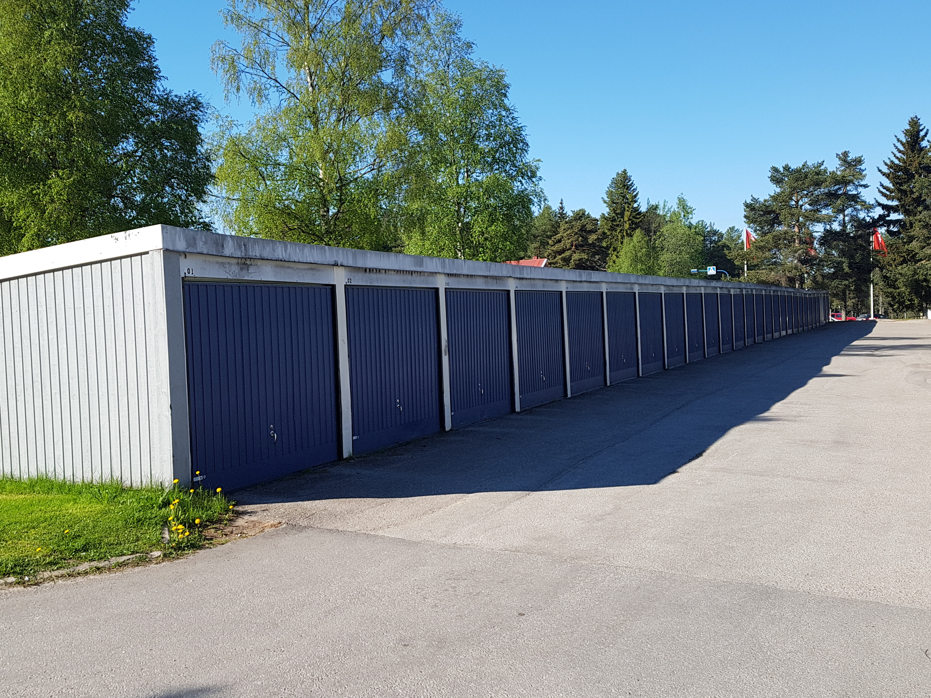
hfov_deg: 54.0
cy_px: 339
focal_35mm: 34
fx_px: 914
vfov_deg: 41.8
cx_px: 468
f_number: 1.7
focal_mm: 4.2
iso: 50
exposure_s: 1/1572
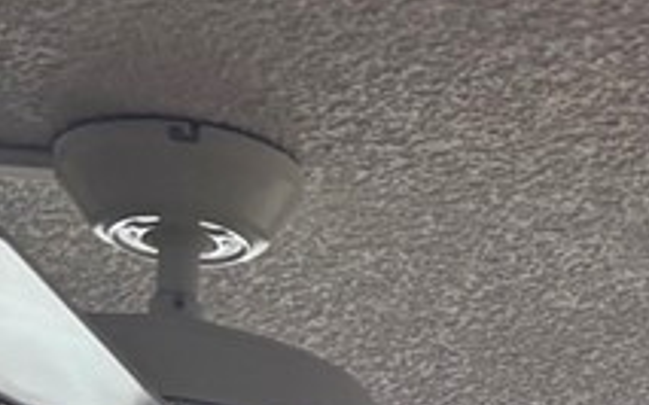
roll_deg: +0.6
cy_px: 1154
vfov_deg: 5.9
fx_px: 3660
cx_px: 1773
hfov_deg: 8.8
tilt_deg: +7.5
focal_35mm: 207
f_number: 1.6
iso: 100
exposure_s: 1/60
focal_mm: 5.96
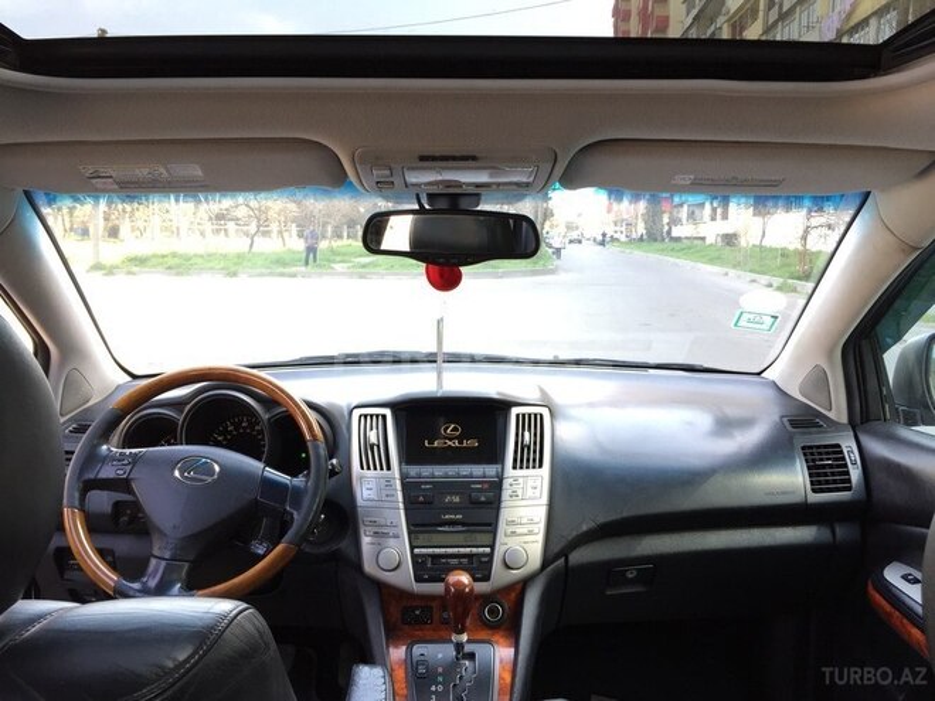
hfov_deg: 61.7
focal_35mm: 29
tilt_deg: -10.6
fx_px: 783
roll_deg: -1.1
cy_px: 350
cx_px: 468
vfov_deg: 48.2
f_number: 2.2
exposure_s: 1/100
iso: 50
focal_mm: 4.15
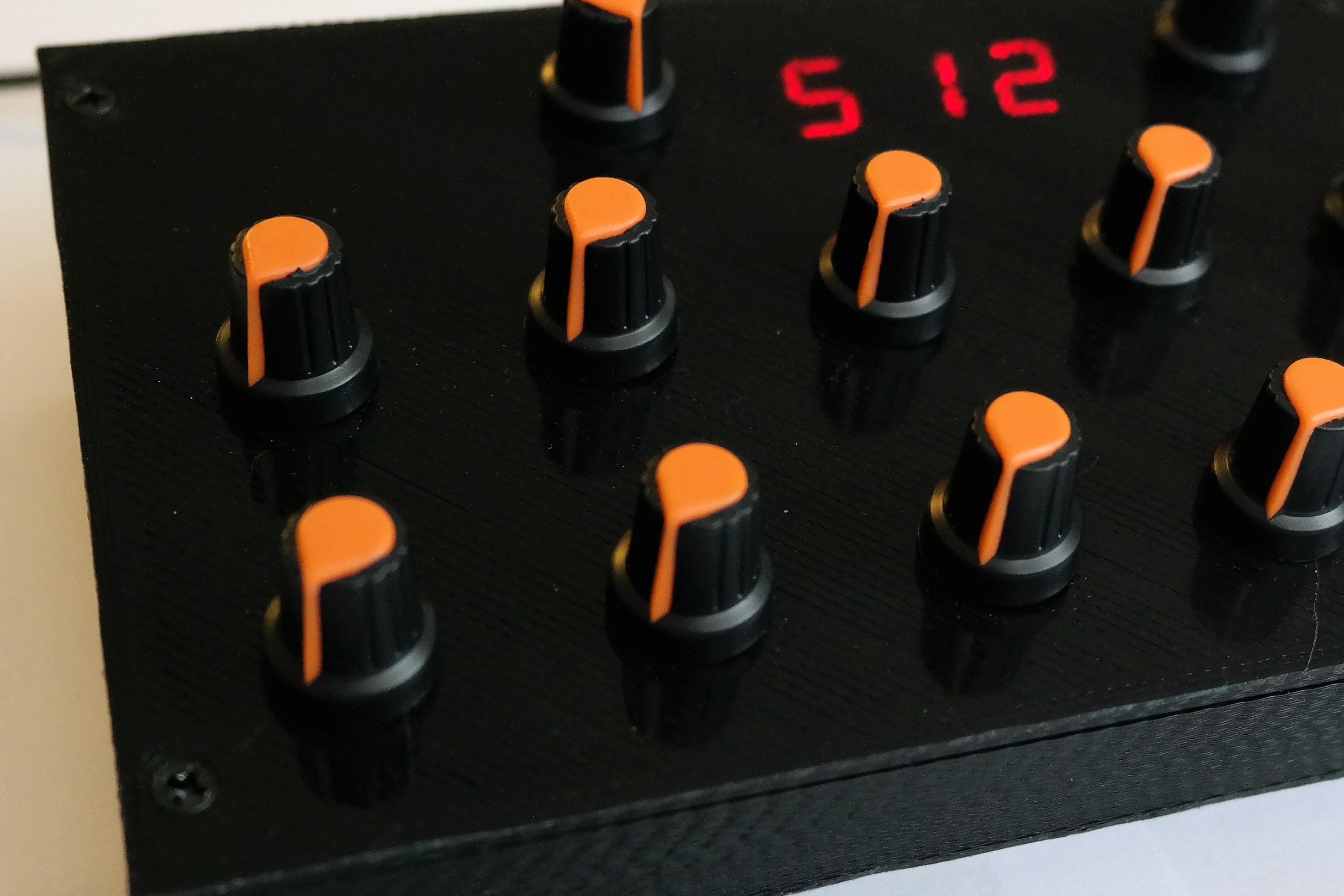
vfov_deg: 29.8
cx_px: 890
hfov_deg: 43.0
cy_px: 499
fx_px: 1680
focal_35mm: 45
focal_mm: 22
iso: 800
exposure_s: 1/40
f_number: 3.5
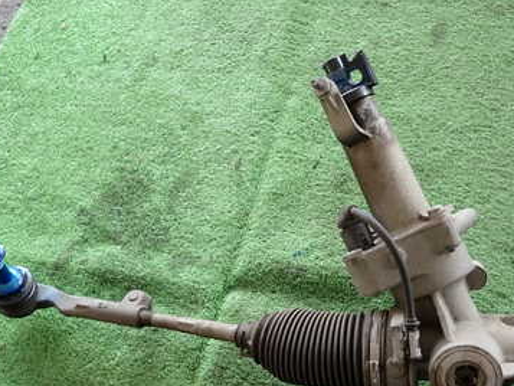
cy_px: 287
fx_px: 624
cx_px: 301
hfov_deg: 44.6
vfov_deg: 33.7
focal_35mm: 42
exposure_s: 1/125
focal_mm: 4.5
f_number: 2
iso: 160
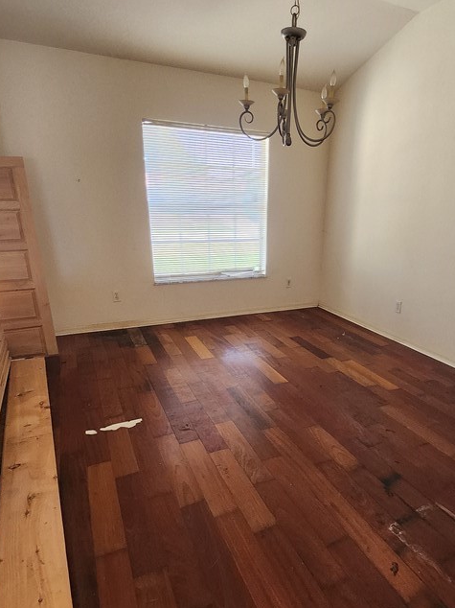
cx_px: 265
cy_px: 337
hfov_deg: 63.0
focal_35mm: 21
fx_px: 368
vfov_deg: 78.7
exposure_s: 1/60
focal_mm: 1.74
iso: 250
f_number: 2.2
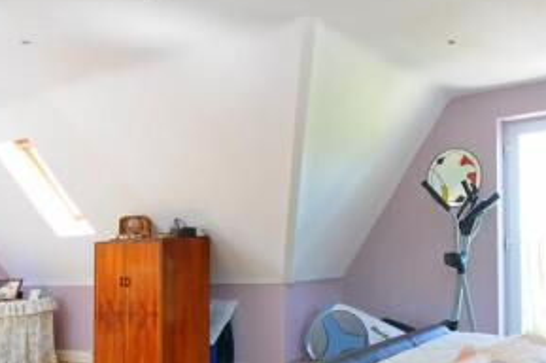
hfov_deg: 53.1
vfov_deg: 38.5
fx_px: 515
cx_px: 416
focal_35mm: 34
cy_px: 233
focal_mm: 10
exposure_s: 1/2.5
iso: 200
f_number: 11
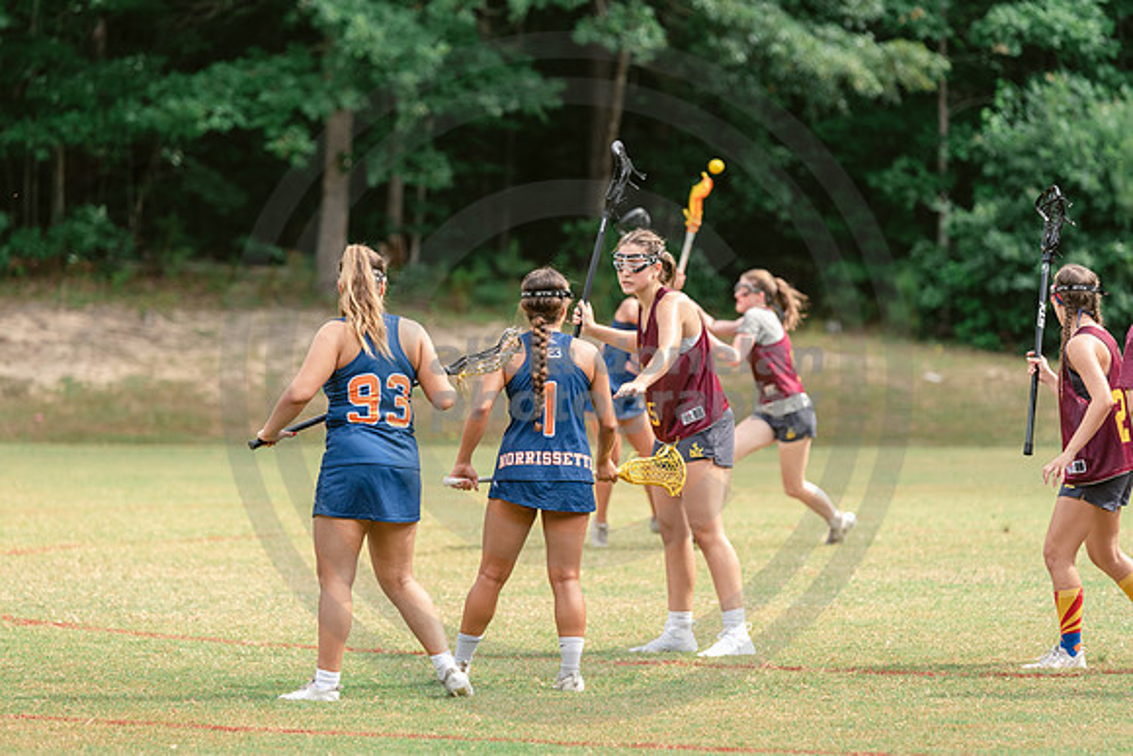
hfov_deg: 9.6
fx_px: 6720
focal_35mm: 213
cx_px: 566
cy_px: 378
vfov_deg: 6.4
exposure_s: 1/1000
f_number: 4
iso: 250
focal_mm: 200
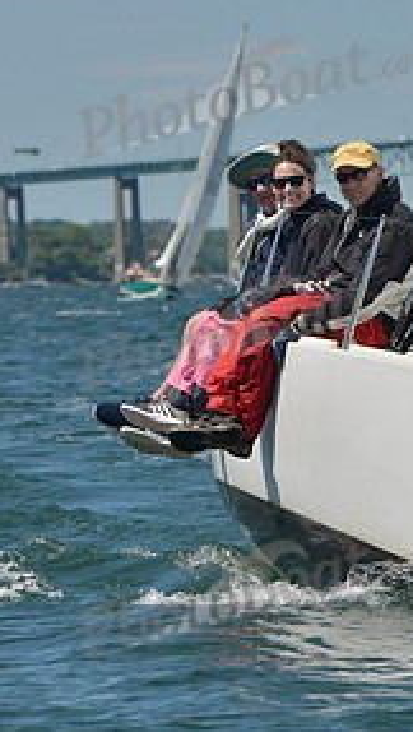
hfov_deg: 2.9
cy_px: 425
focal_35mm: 423
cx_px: 571
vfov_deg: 5.1
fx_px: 8214
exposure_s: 1/1250
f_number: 10
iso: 280
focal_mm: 200
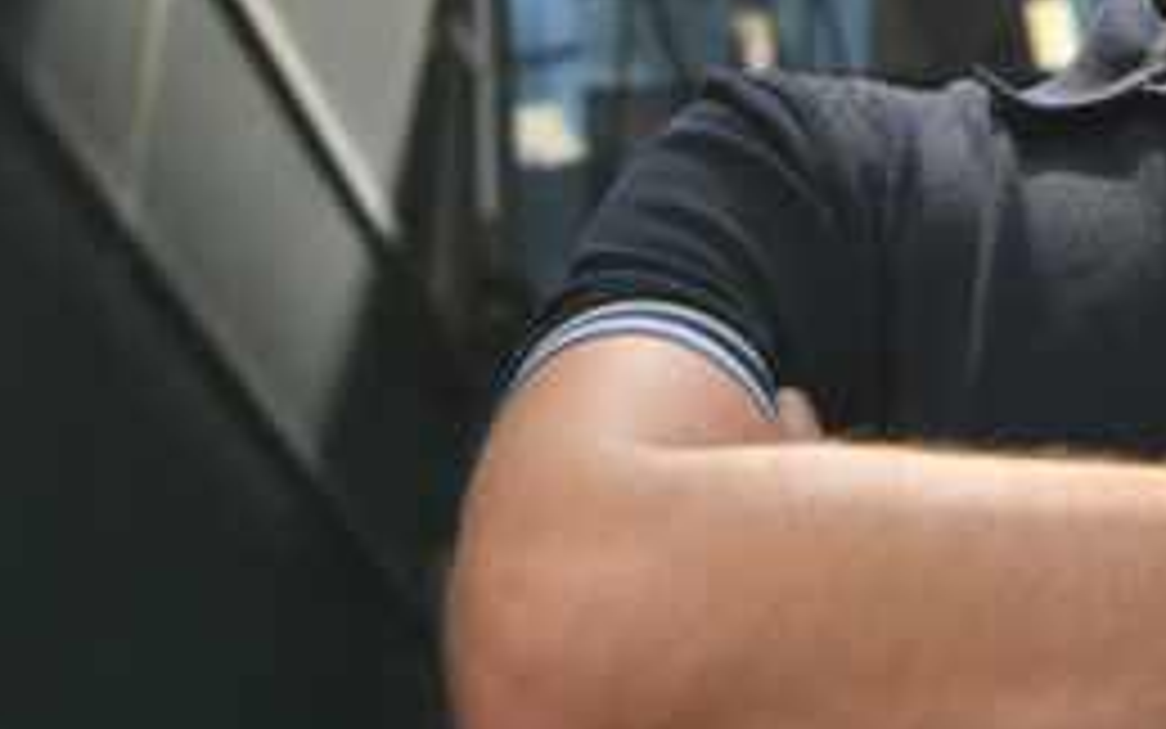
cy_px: -344
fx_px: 3846
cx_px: 1355
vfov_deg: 10.5
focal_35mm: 121
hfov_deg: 16.6
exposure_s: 1/640
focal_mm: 30
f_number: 4
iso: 320
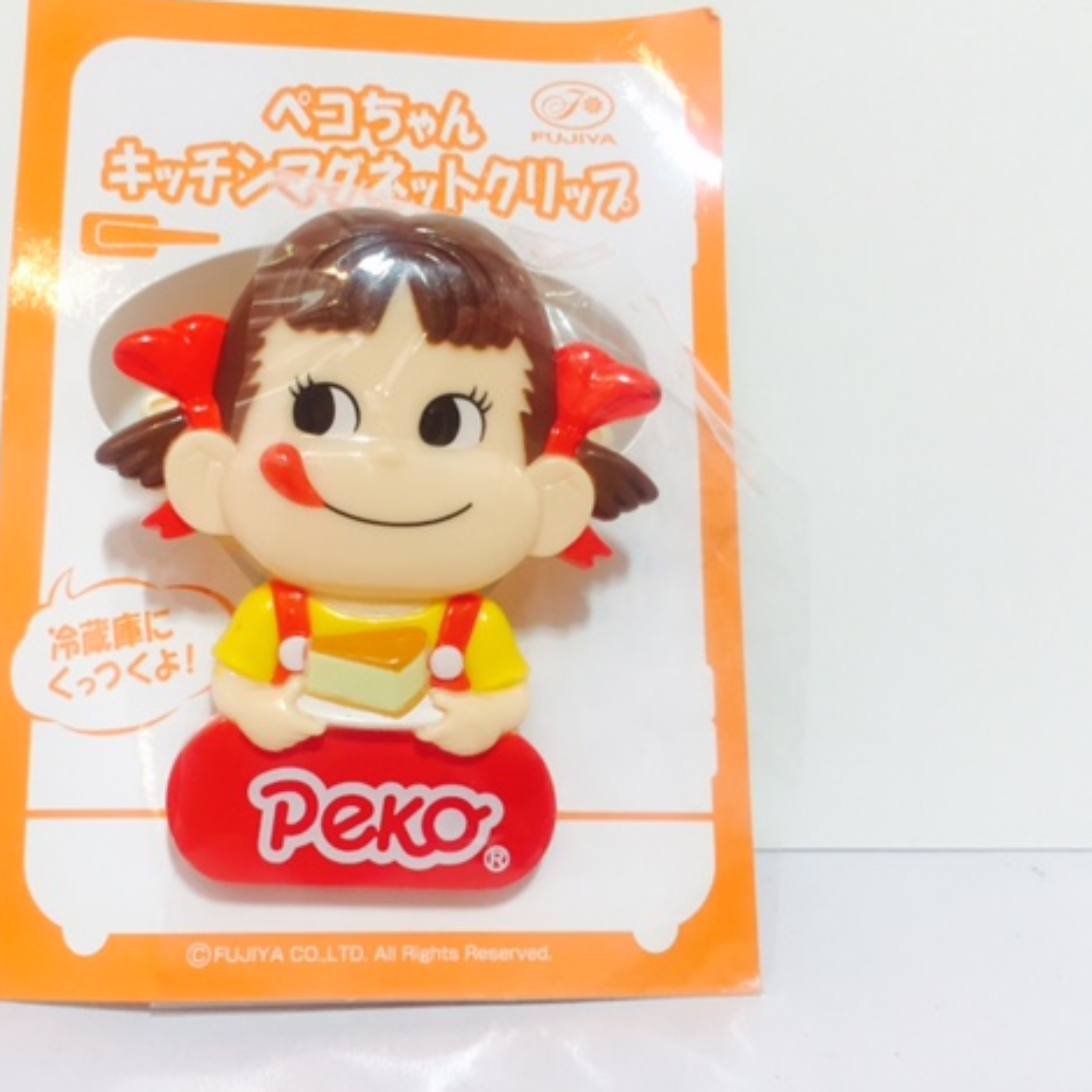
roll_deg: -3.2
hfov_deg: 46.9
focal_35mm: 35
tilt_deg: -13.1
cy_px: 536
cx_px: 435
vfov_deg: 47.2
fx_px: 1249
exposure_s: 1/33
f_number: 2.2
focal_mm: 4.15
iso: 80
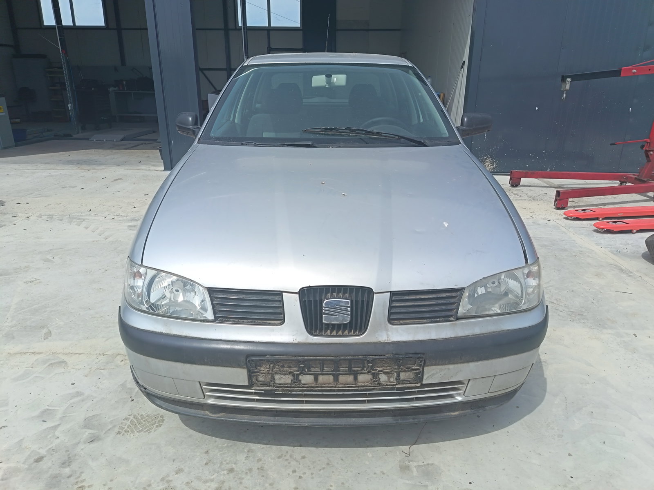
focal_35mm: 24
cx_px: 327
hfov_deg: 71.6
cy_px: 245
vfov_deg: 56.8
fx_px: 453
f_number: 1.75
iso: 100
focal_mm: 5.25
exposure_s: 1/642
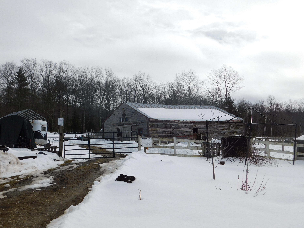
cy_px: 114
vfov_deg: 36.0
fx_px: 351
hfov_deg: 46.8
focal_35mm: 40
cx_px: 152
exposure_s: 1/800
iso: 125
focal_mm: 7.1
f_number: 7.2
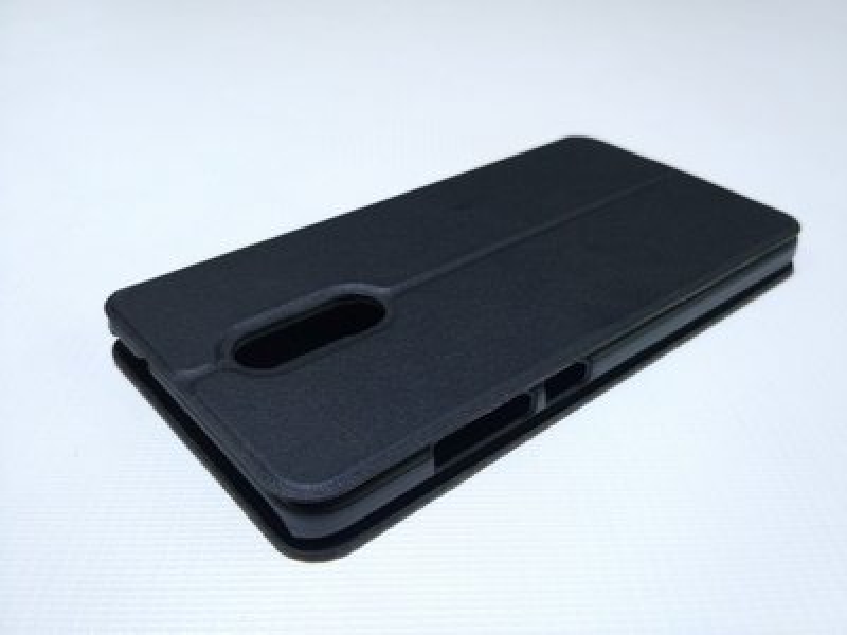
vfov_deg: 46.8
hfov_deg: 60.0
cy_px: 318
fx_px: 734
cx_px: 424
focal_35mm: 30
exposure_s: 1/25
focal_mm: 4.12
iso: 480
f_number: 2
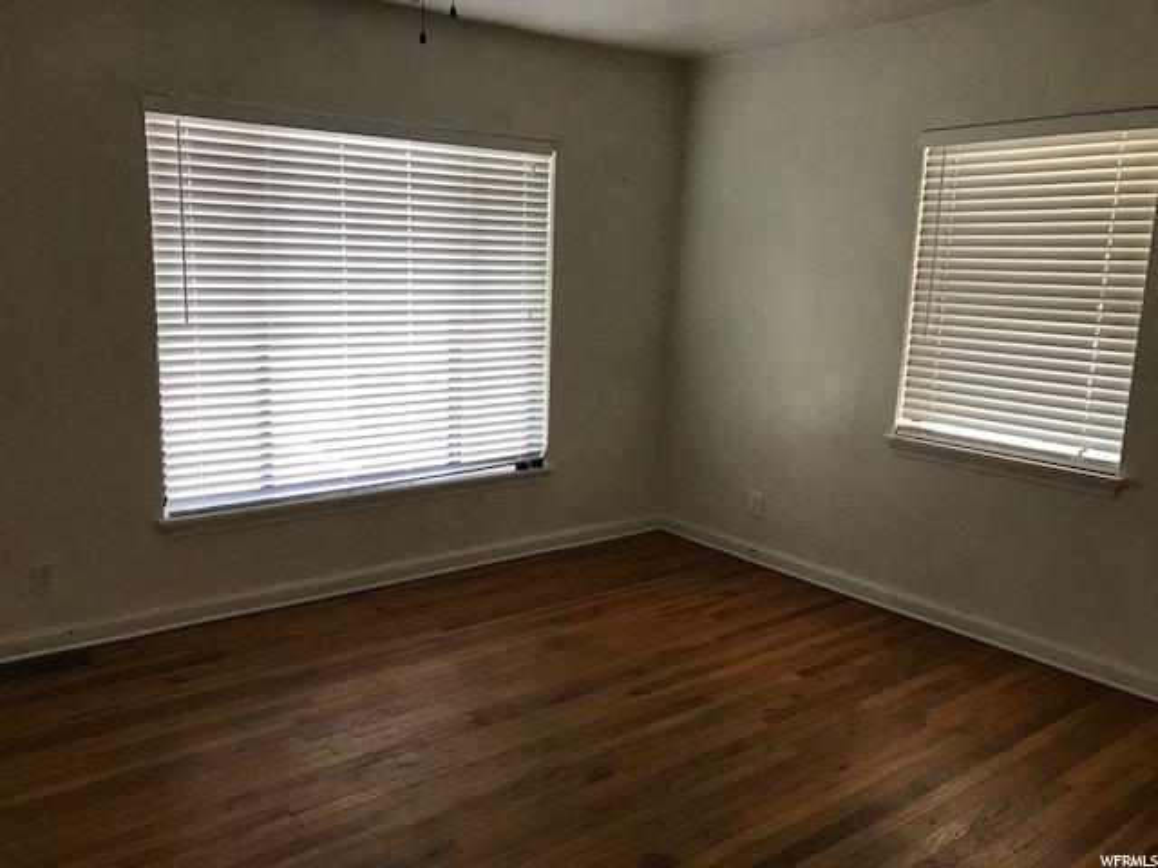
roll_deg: -2.6
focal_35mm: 28
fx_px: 937
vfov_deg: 49.7
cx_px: 579
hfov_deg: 63.4
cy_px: 434
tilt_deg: -10.0
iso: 25
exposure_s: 1/30
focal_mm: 3.99
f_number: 1.8
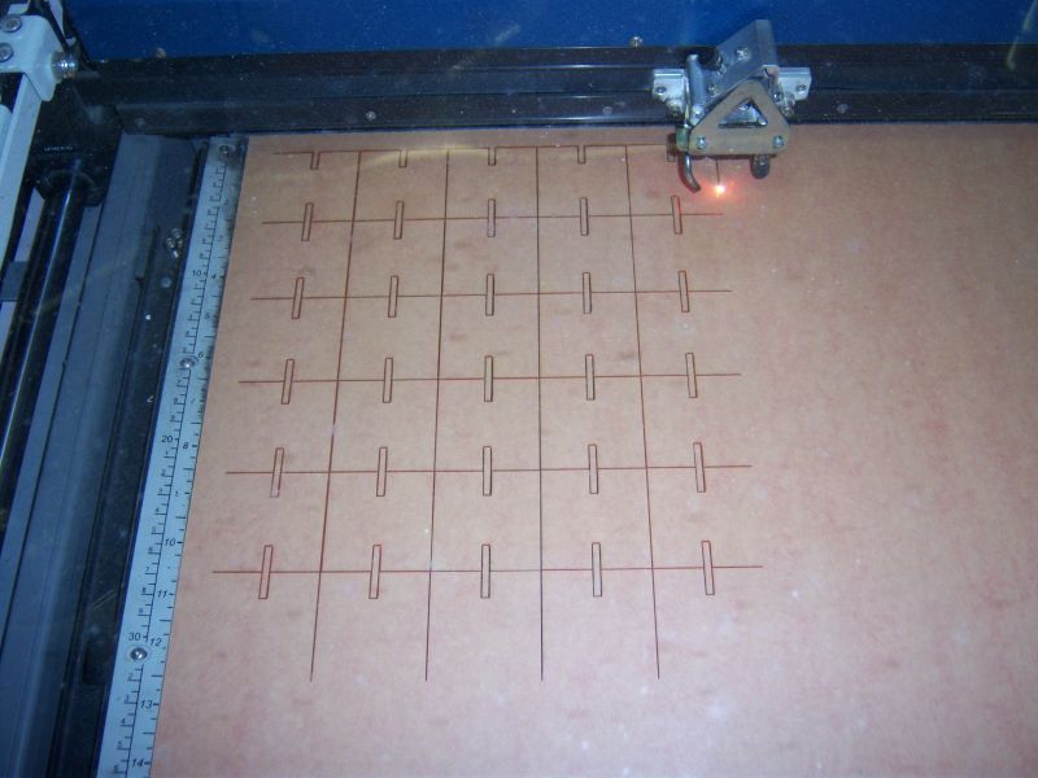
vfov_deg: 39.7
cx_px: 519
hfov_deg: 51.4
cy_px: 389
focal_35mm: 36
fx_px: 1080
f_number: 2.8
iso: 80
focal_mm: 7.5
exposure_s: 1/60
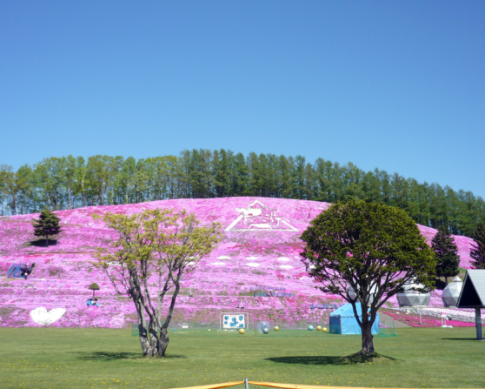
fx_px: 618
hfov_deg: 42.9
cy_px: 195
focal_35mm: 43
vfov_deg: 34.9
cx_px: 251
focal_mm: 6.8
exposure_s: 1/1000
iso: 100
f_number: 3
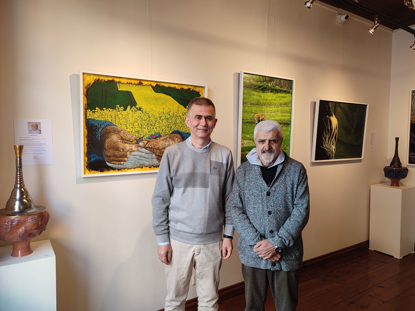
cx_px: 208
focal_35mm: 25
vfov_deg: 54.9
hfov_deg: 69.4
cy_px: 156
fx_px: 300
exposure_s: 1/33
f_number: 1.9
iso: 206
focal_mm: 6.04
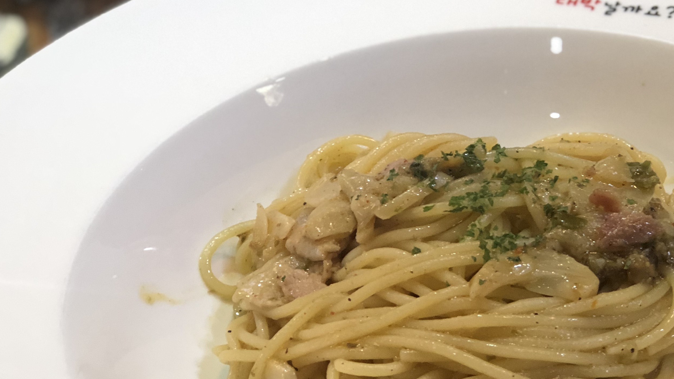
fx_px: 1787
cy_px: 148
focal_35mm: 100
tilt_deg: -35.3
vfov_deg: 12.1
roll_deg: +4.6
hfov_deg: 21.2
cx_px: 505
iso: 125
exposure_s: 1/30
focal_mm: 6.6
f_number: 2.8
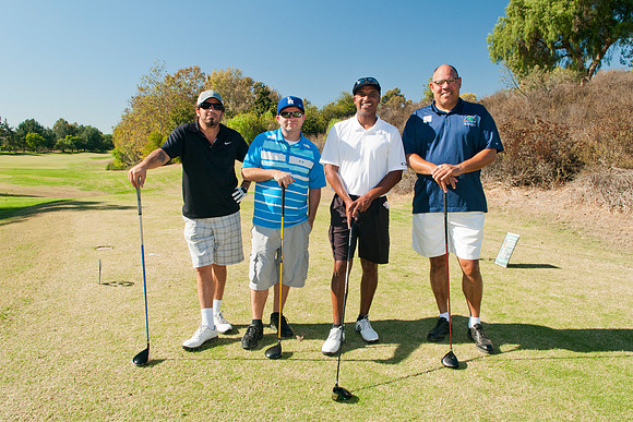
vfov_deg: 49.5
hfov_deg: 69.2
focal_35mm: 26
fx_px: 458
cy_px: 212
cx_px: 323
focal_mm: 17
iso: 400
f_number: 7.1
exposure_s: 1/200
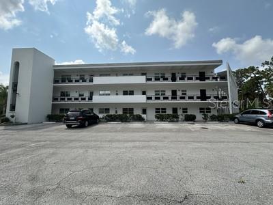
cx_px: 136
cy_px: 102
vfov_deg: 85.7
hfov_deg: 102.1
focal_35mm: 14
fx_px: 110
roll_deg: -0.4
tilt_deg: +5.3
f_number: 2.2
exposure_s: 1/2353
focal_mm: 2.22
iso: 50
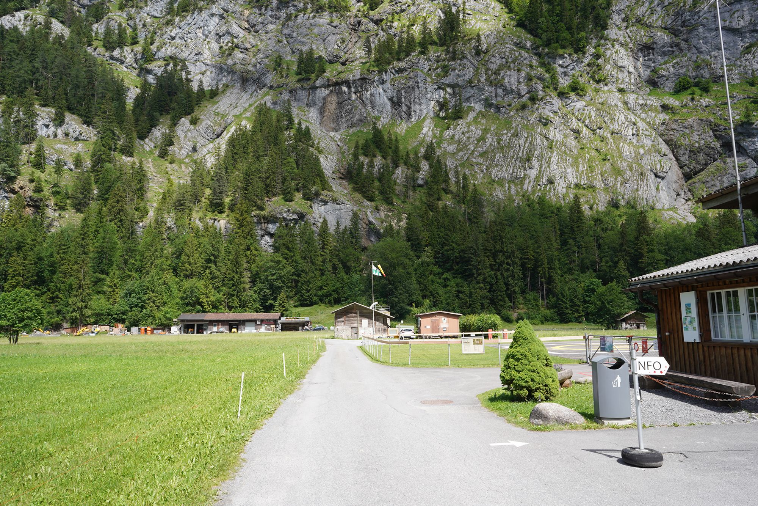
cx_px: 379
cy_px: 253
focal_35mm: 24
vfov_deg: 53.1
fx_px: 505
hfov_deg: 73.7
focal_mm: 24
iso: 100
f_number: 10
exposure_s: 1/100
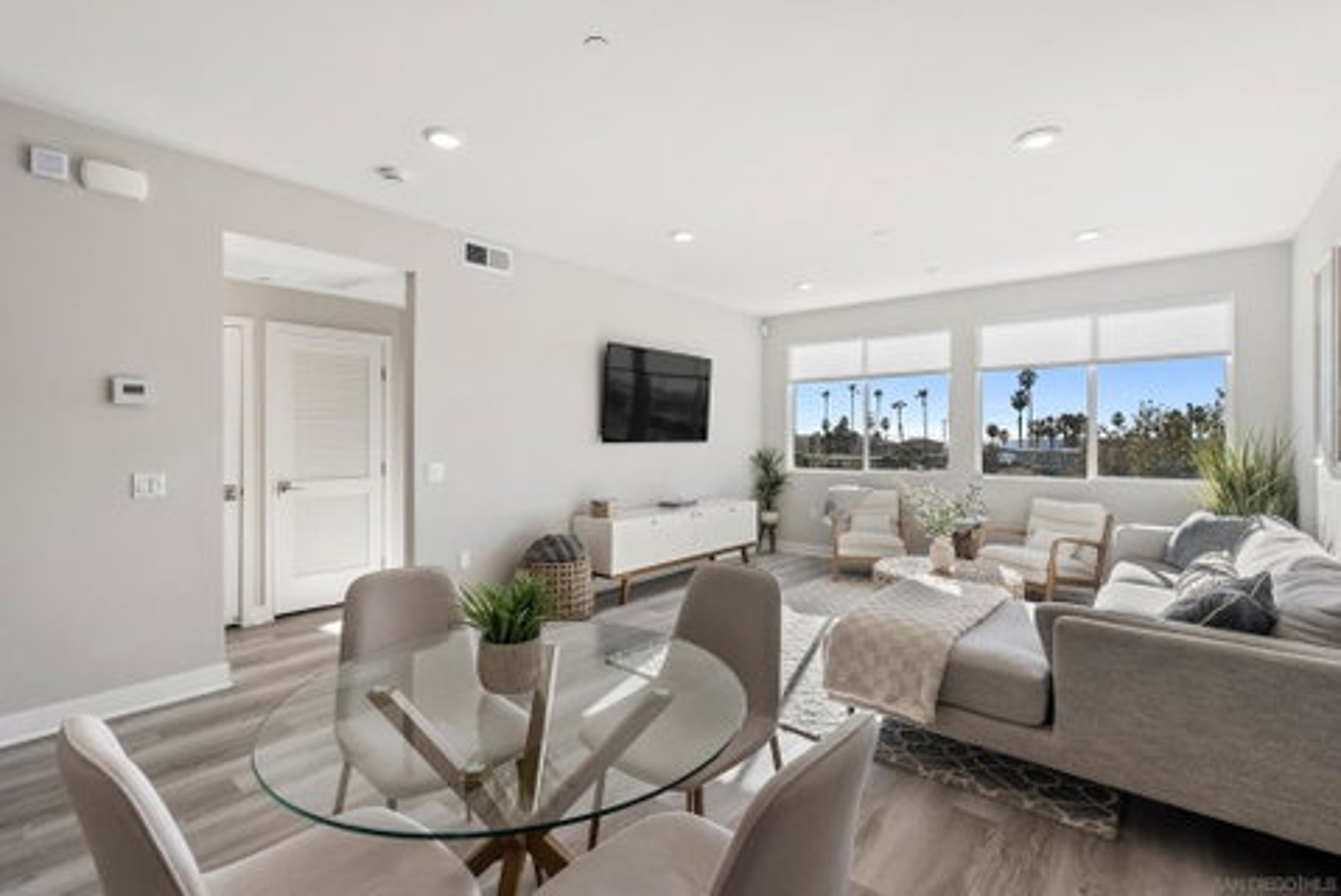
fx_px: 596
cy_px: 448
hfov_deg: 96.7
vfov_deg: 73.8
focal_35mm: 16
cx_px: 670
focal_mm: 16
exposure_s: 1/80
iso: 500
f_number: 8
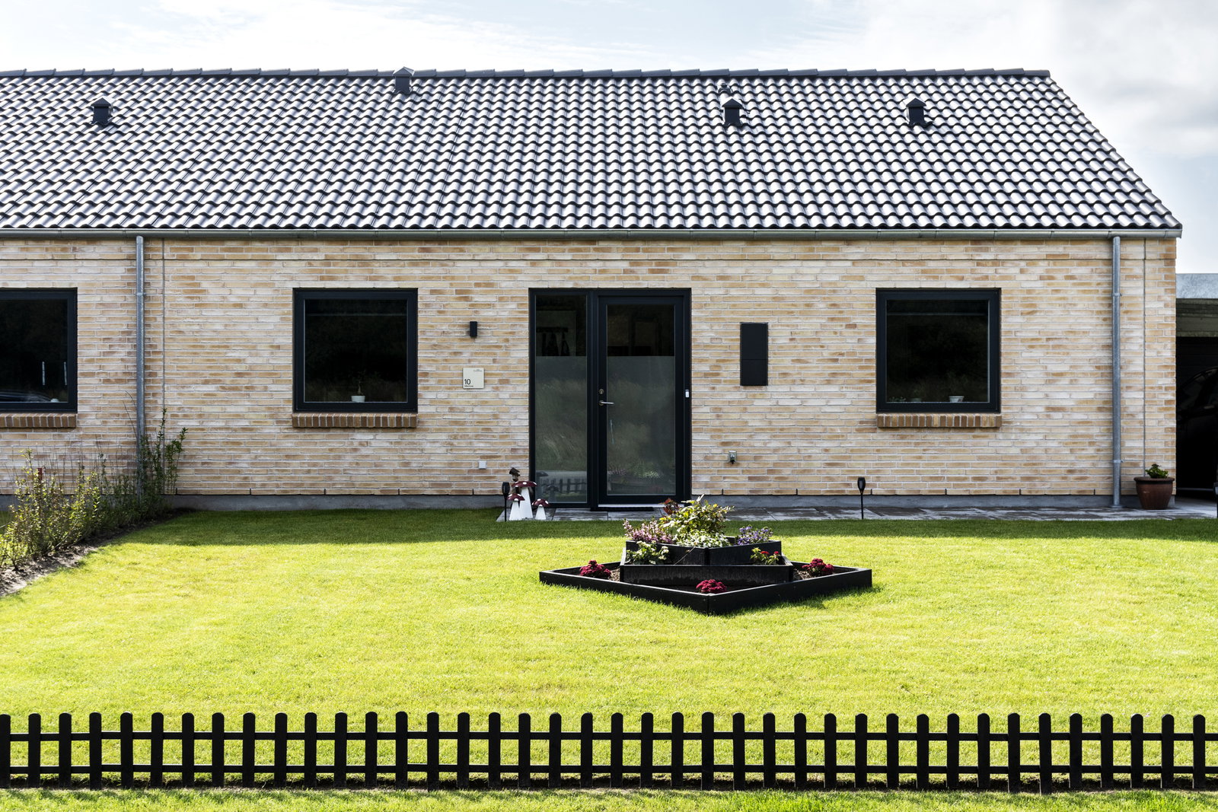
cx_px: 609
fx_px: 1726
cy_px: 406
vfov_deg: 26.5
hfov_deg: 38.9
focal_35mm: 51
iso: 200
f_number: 8
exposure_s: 1/250
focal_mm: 34
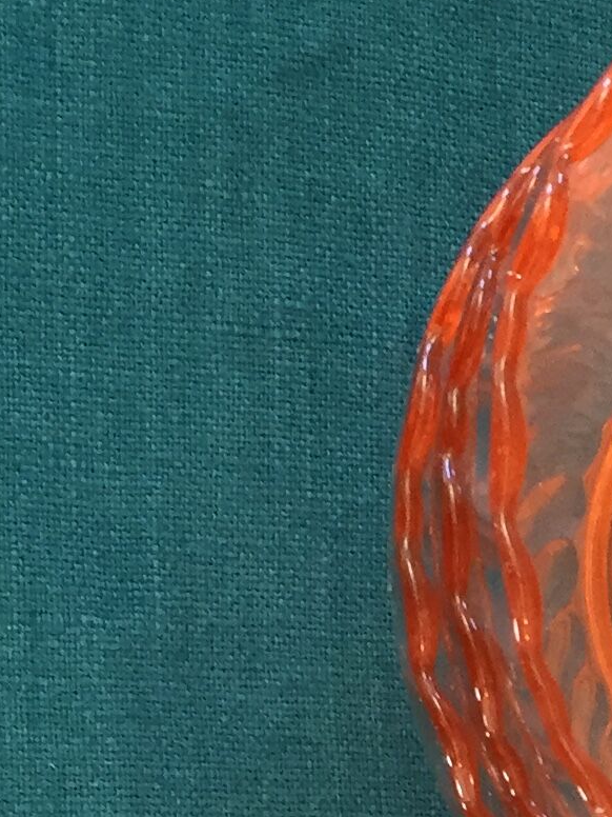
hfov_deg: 11.7
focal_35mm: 122
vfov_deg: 14.9
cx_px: 862
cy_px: 1273
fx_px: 2876
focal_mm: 4.15
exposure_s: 1/33
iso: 100
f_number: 2.2
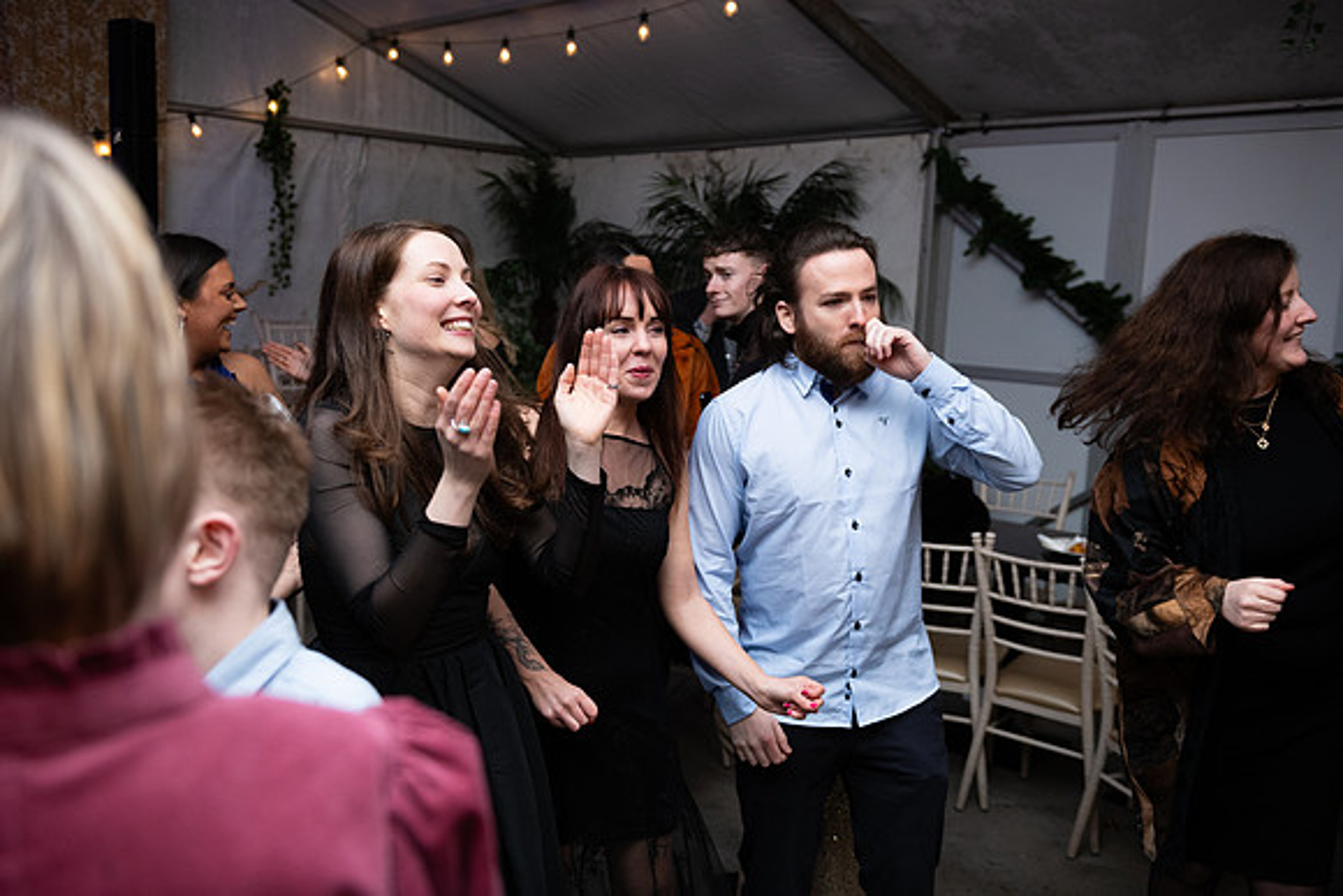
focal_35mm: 32
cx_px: 672
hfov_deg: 58.7
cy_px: 448
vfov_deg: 41.1
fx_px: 1194
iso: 800
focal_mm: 32
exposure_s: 1/160
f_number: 3.5
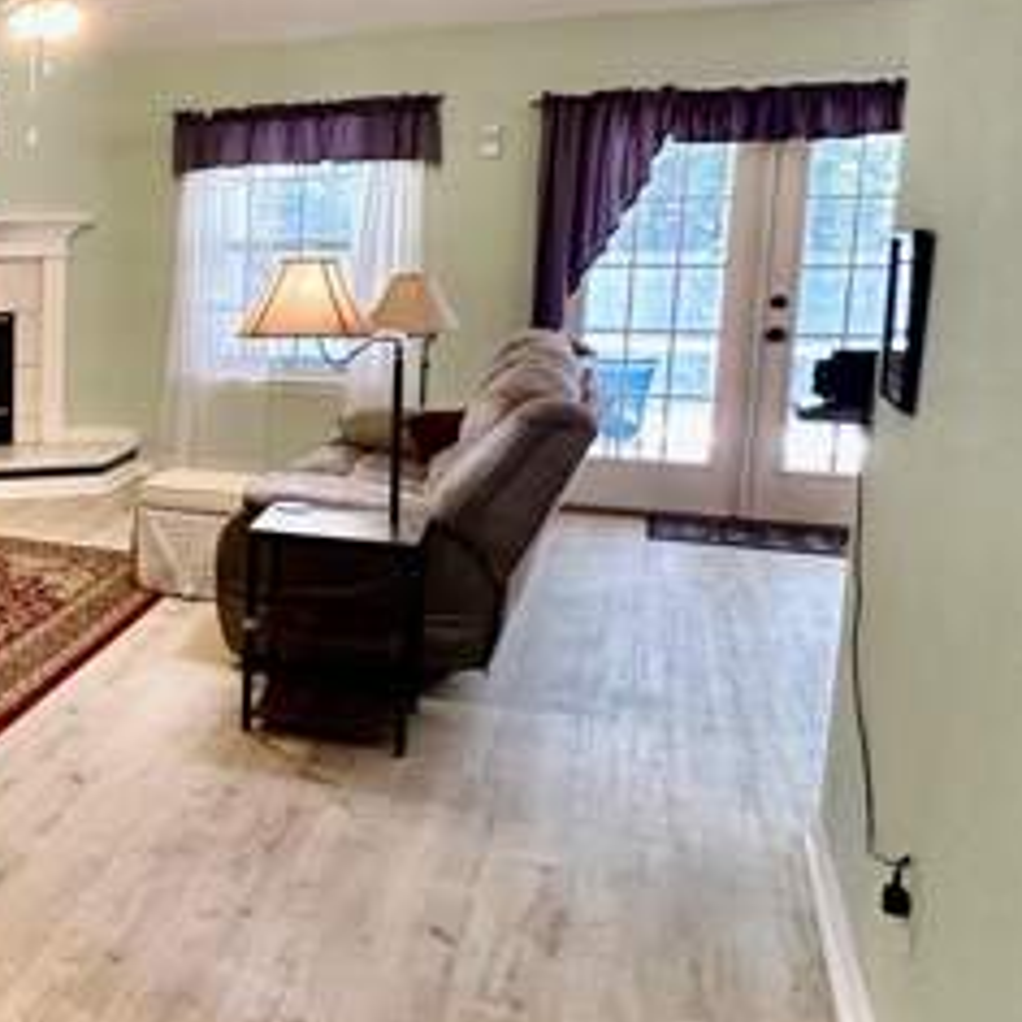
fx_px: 1403
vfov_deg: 39.9
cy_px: 420
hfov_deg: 30.6
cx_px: -338
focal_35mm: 42
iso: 320
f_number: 2.2
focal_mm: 2.22
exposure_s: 1/60
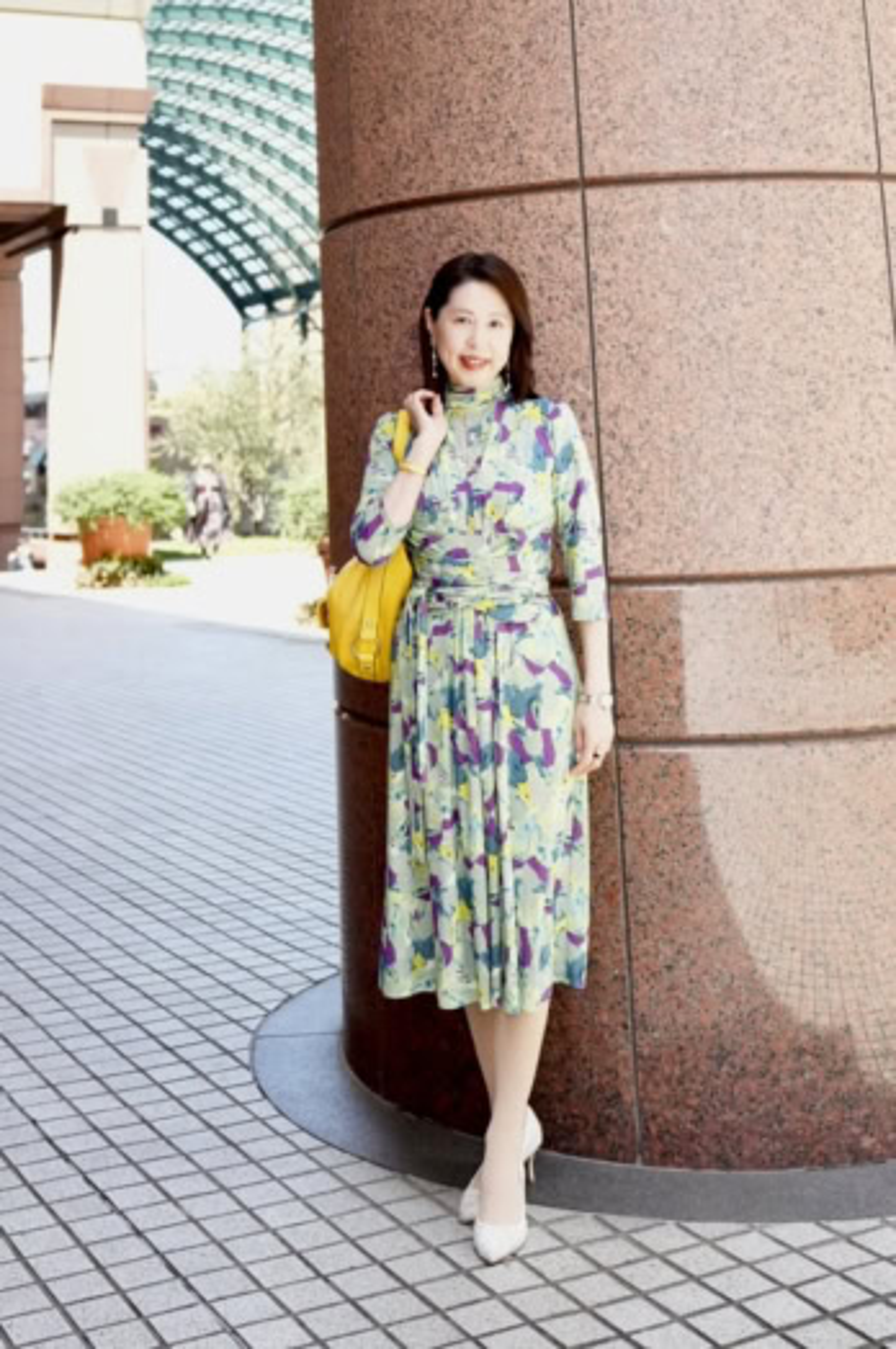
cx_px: 448
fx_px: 1684
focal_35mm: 45
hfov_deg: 29.8
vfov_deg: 43.7
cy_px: 674
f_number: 2.8
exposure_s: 1/4098
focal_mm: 30
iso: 8000
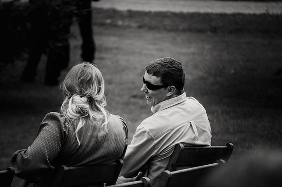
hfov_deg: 6.9
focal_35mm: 300
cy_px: 94
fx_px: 2347
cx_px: 141
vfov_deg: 4.6
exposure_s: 1/500
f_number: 5.6
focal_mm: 200
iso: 220
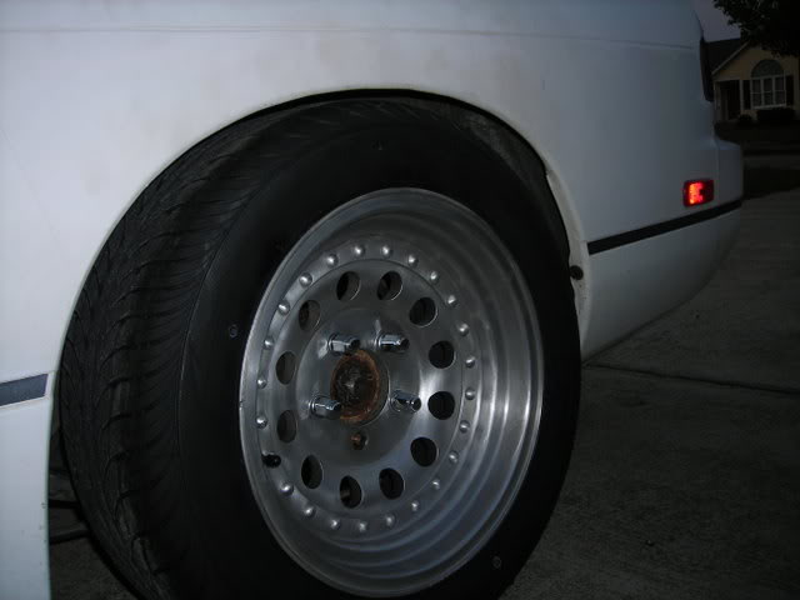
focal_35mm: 38
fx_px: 878
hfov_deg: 49.0
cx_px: 400
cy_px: 300
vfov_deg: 37.7
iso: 50
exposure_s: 1/60.1
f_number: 3.2
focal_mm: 6.3
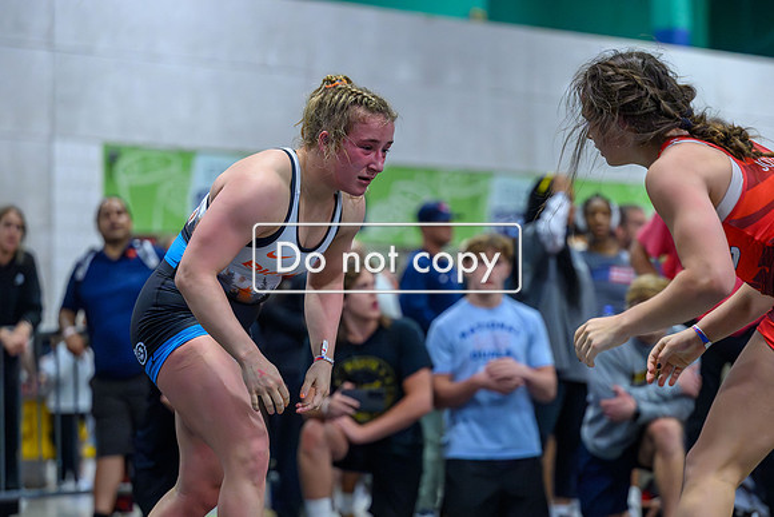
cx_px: 382
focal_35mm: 149
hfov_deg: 13.8
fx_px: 3198
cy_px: 331
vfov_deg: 9.2
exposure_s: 1/800
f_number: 2.8
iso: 12800
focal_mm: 115
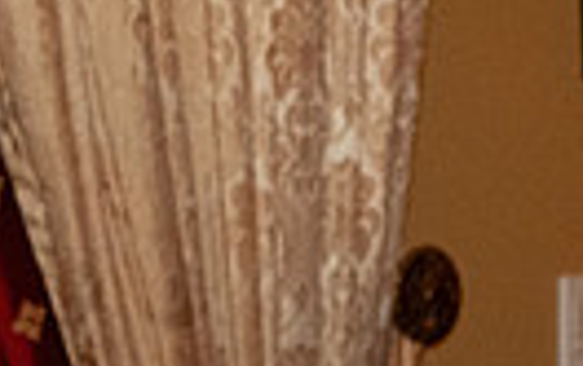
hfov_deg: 7.5
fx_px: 4345
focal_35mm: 273
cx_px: -318
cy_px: 355
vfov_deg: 4.8
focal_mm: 40.7
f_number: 4
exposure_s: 1/125
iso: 2500
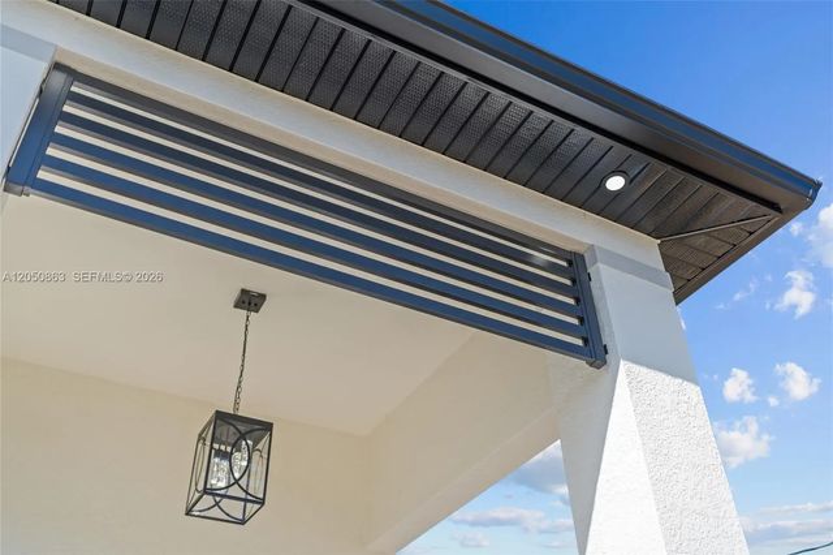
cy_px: 278
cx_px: 416
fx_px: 809
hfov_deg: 54.5
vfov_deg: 37.8
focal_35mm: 35
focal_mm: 35
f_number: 1.4
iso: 100
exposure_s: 1/2000
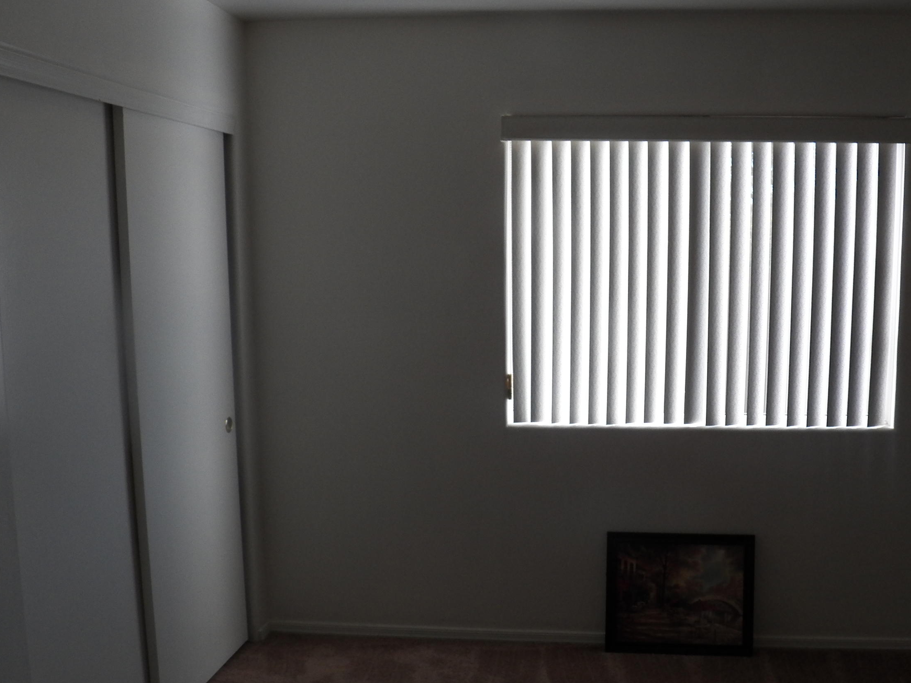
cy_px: 394
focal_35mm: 38
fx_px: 1000
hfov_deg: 48.5
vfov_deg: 37.6
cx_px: 567
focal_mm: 4.9
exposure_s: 1/200
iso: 125
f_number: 4
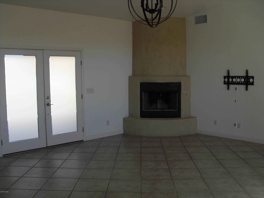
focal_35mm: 36
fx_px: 275
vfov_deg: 39.7
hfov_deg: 51.4
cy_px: 99
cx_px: 132
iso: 100
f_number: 3.1
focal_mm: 6.3
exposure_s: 1/160
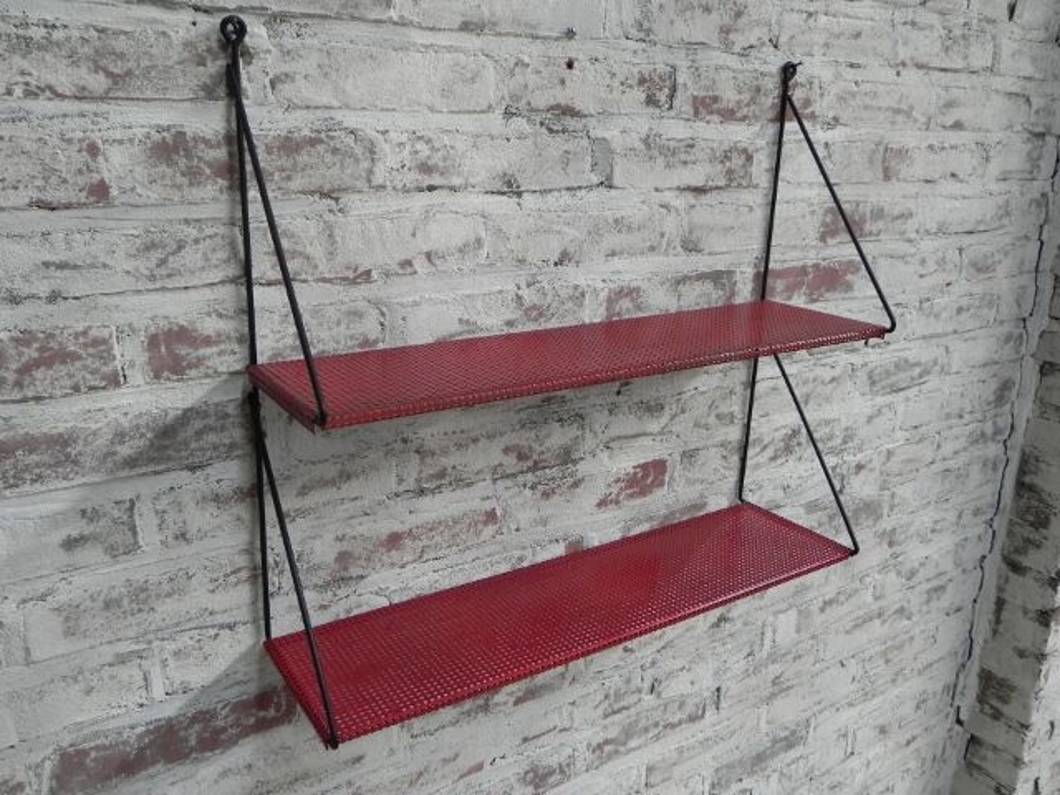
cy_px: 398
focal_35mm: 29
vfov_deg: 48.2
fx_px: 888
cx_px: 530
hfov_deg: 61.7
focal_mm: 5.2
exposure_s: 1/50.5
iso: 160
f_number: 2.8
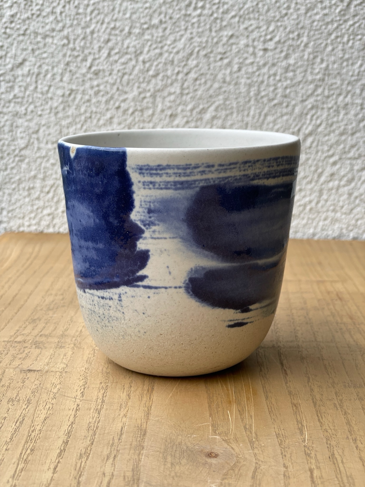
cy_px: 244
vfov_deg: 36.8
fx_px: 731
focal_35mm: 52
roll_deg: -0.7
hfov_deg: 28.0
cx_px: 182
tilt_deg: -10.8
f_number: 2
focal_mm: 6
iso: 25
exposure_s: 1/122
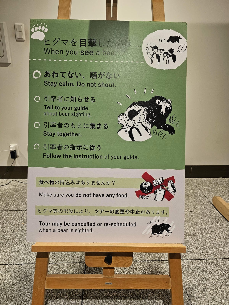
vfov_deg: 73.9
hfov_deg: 58.9
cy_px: 152
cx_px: 114
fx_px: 203
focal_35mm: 23
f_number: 1.7
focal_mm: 6.3
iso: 320
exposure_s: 1/120
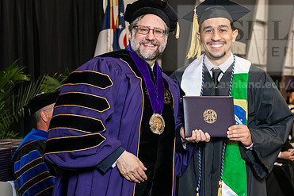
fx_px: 792
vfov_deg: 14.1
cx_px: 154
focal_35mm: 97
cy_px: 101
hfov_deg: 21.0
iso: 2500
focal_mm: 62
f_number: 5
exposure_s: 1/200
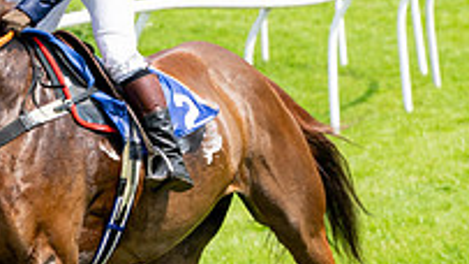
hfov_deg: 5.4
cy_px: 141
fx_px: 4948
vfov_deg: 3.0
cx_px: 160
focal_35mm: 398
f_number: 5
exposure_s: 1/1250
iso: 200
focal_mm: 75
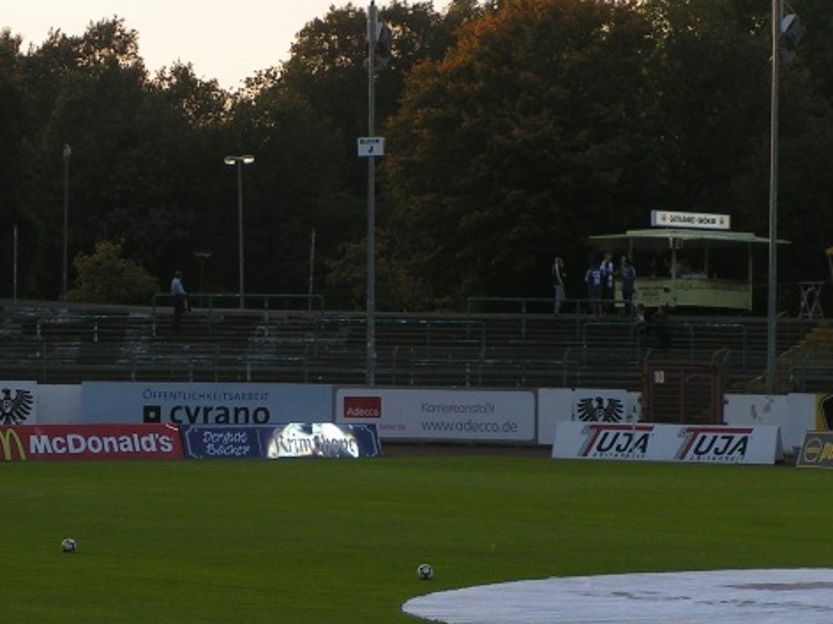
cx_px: 171
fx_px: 5342
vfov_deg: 6.7
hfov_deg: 8.9
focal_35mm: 222
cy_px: 192
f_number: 5
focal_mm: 20
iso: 50
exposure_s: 1/200
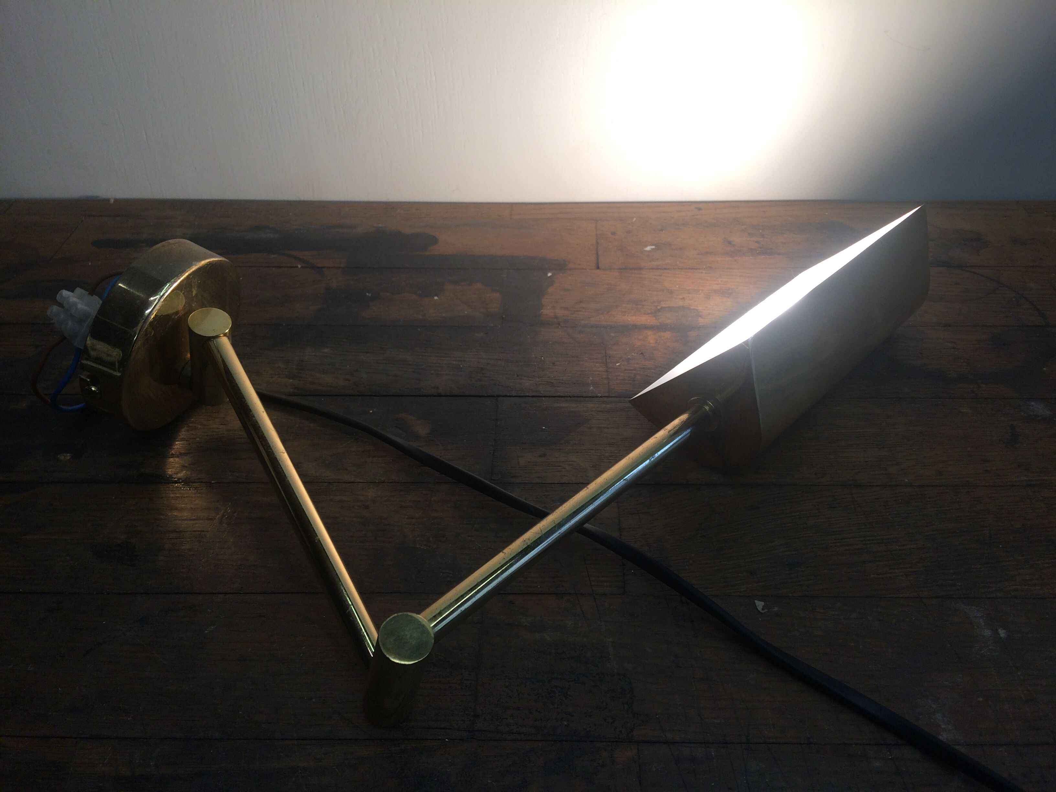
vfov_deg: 48.2
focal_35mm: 29
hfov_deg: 61.7
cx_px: 528
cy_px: 396
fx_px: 885
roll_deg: +1.0
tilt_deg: -41.3
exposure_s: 1/100
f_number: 2.2
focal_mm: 4.15
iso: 40
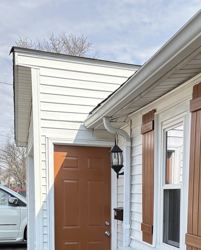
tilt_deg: -3.8
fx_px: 379
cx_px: 163
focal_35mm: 51
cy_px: 229
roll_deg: -0.9
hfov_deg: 29.0
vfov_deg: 34.4
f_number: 1.6
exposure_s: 1/1953
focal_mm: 5.96
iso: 50
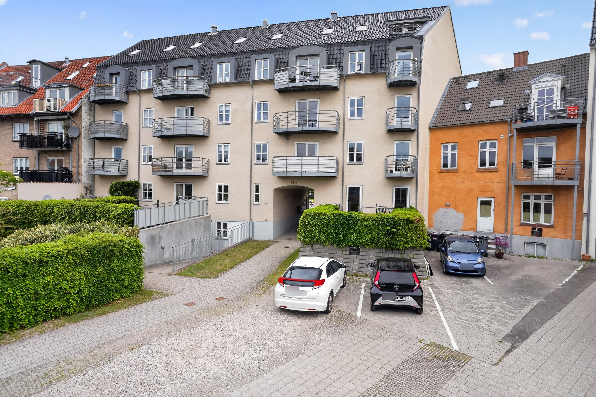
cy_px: 198
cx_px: 298
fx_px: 331
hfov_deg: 84.0
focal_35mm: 20
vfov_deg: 61.9
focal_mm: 20
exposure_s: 1/2000
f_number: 8
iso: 1250
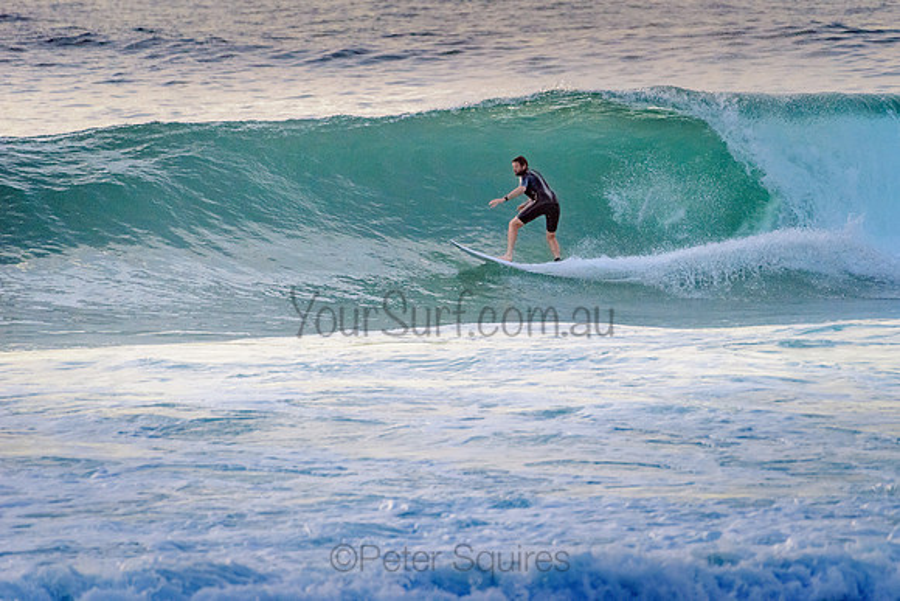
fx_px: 15324
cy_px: 234
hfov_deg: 3.4
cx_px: 552
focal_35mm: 613
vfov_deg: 2.2
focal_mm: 500
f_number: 5.6
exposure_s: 1/2000
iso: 1250
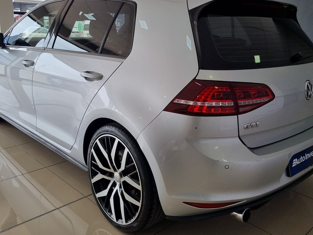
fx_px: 317
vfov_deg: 40.5
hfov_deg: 52.6
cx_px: 155
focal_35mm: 35
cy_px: 92
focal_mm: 5.4
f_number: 1.8
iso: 50
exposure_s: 1/289
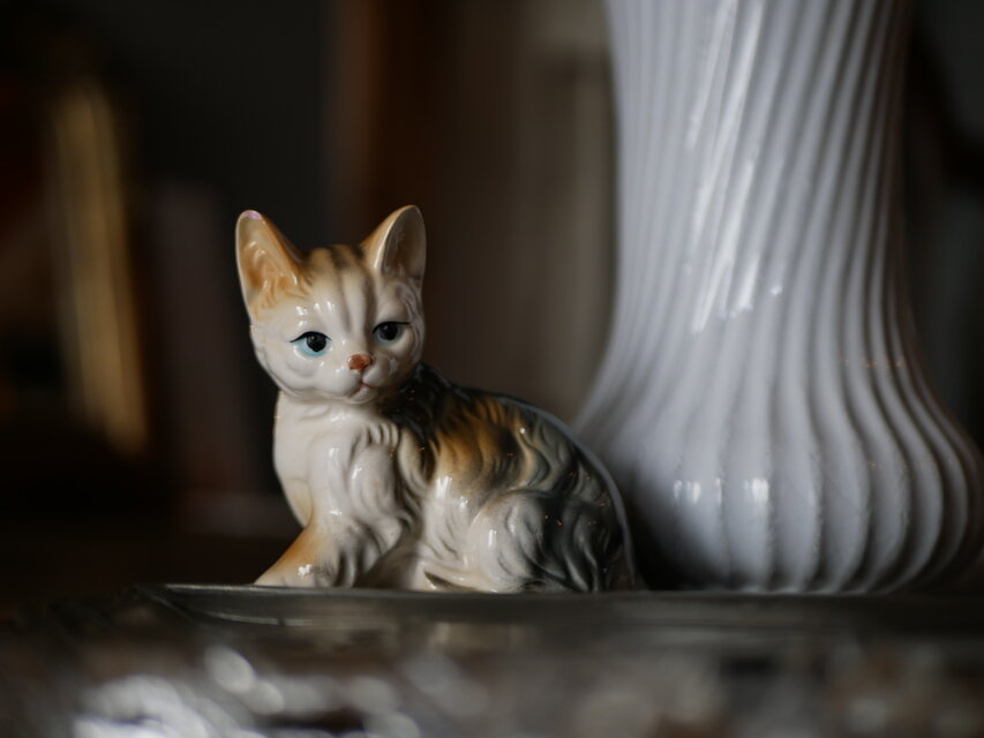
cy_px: 369
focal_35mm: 50
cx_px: 492
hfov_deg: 38.2
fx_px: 1422
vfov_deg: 29.1
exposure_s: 1/80
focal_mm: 25
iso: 200
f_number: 1.7
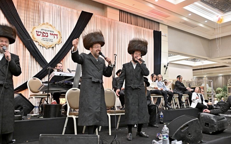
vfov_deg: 40.6
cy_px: 74
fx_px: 195
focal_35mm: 31
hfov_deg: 61.2
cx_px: 114
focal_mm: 30
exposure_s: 1/250
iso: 1600
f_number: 4
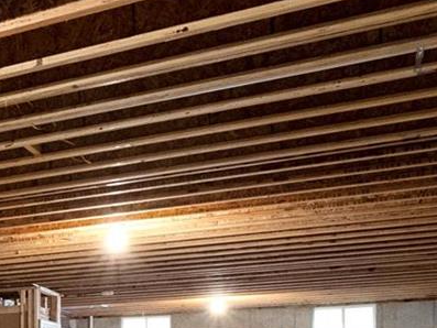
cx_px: -337
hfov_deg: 21.4
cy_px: 401
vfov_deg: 21.8
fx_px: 783
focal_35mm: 62
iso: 3200
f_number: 8
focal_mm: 8
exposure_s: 1/2.5
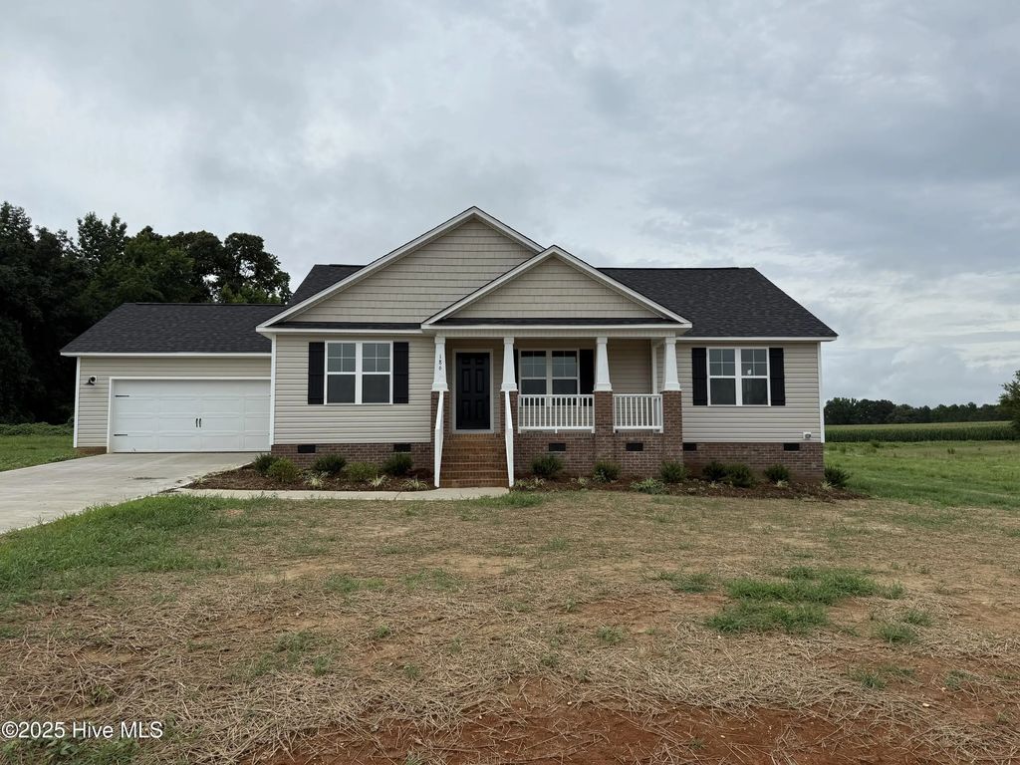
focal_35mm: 24
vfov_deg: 56.8
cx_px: 510
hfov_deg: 71.6
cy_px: 382
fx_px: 707
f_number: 1.78
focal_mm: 6.76
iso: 80
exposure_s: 1/6173
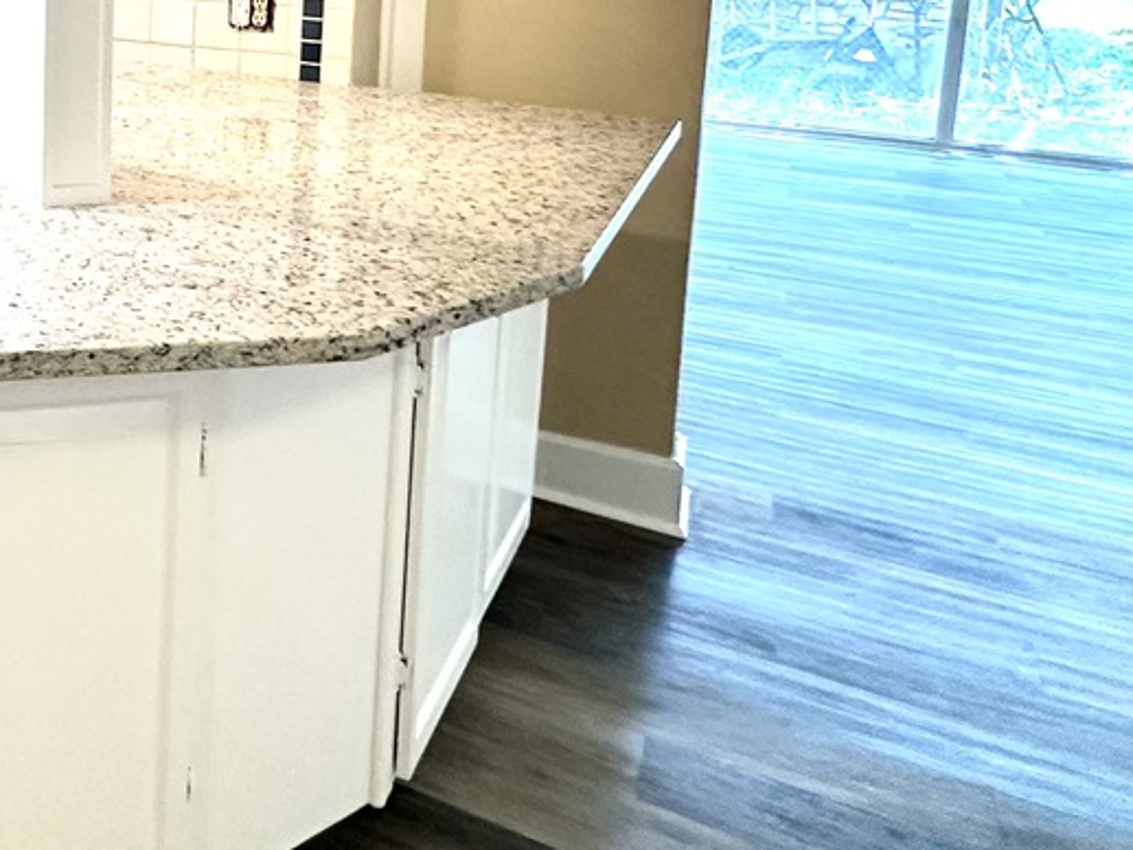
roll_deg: +0.2
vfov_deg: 33.9
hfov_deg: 39.4
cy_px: 15
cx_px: -107
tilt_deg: -7.1
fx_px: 1277
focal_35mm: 39
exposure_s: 1/60
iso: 250
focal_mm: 2.22
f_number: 2.2
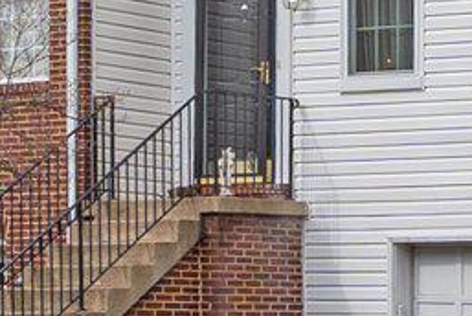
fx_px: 2507
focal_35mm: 191
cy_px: 161
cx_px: 1245
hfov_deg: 9.3
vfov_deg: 7.2
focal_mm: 16
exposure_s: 1/200
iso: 100
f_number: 9
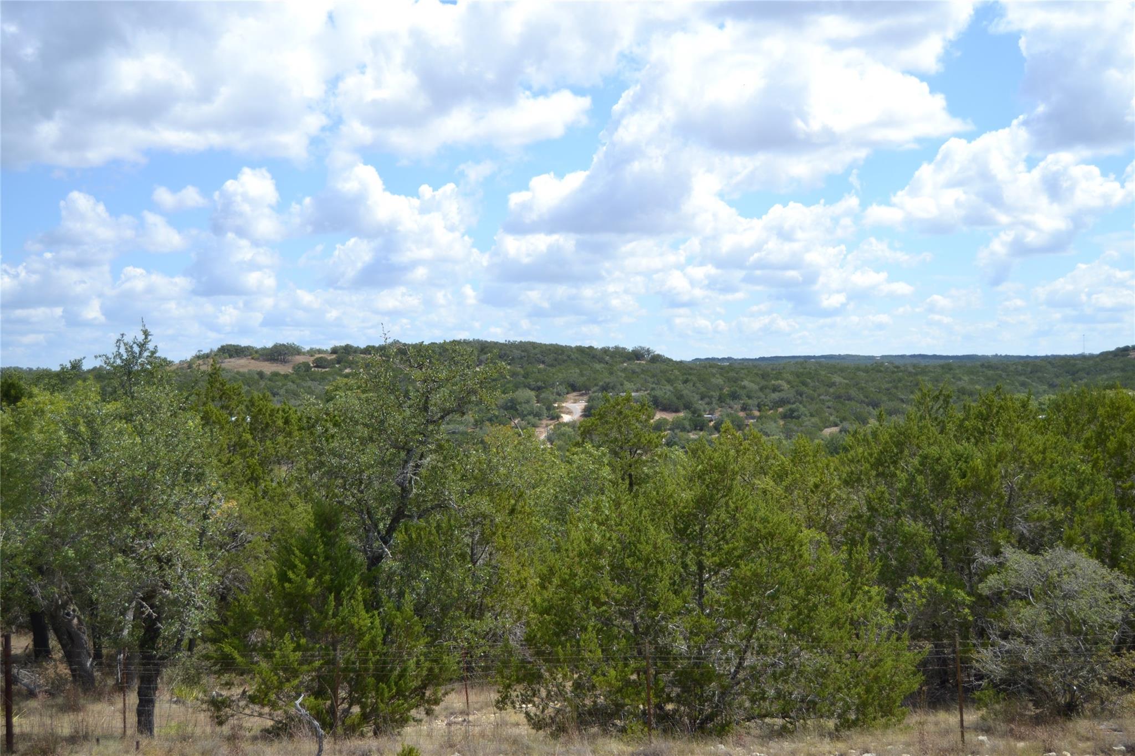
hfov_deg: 49.6
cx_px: 568
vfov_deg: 34.2
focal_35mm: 39
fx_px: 1229
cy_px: 378
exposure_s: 1/800
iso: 100
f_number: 4
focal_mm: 26
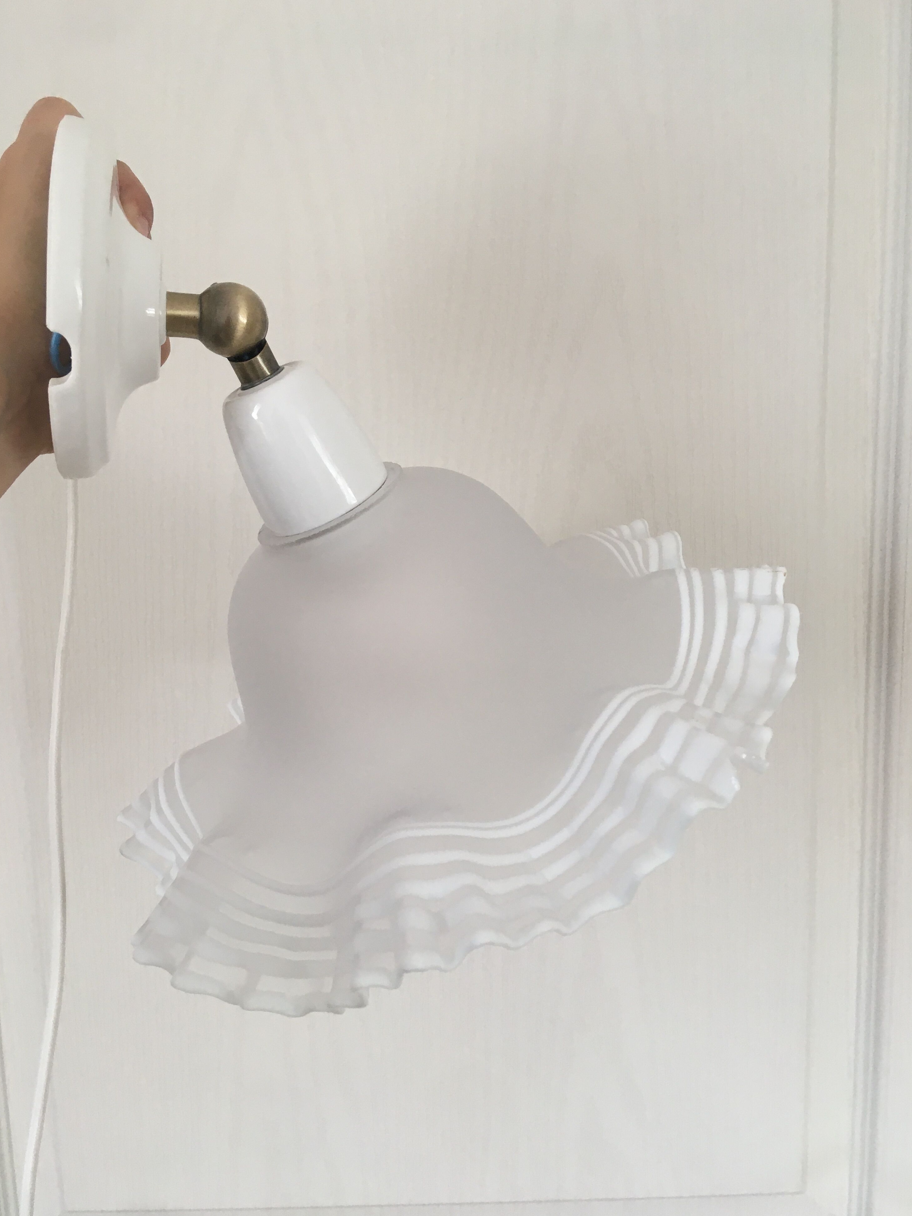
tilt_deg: -8.5
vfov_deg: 60.0
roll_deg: +1.7
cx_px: 442
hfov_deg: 46.8
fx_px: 1054
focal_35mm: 30
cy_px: 598
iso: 32
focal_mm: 4.15
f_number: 2.2
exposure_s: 1/33
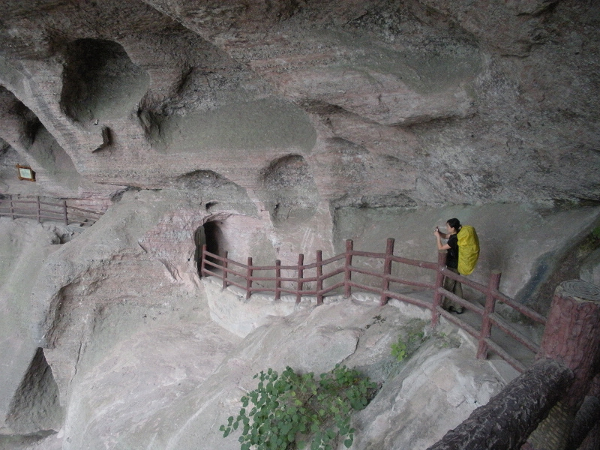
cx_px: 300
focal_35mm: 36
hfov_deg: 51.4
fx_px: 624
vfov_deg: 39.7
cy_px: 225
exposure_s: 1/37.1
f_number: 3.5
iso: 400
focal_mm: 6.3
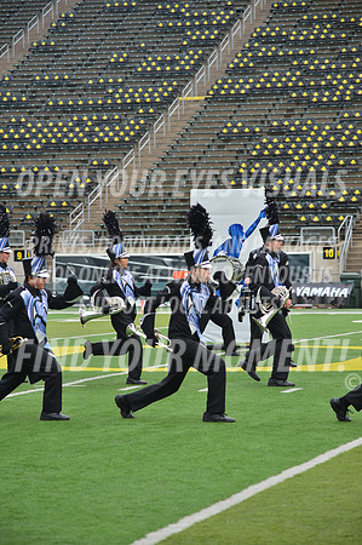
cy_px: 272
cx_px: 181
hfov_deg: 10.5
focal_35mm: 130
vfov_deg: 15.8
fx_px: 1965
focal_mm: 130
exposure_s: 1/1250
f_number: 5.6
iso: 400
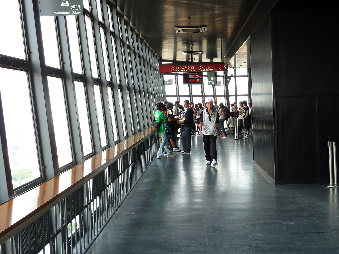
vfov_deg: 37.6
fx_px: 372
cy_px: 100
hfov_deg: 48.8
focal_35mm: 38
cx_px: 199
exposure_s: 1/60
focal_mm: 4.1
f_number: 3.3
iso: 80
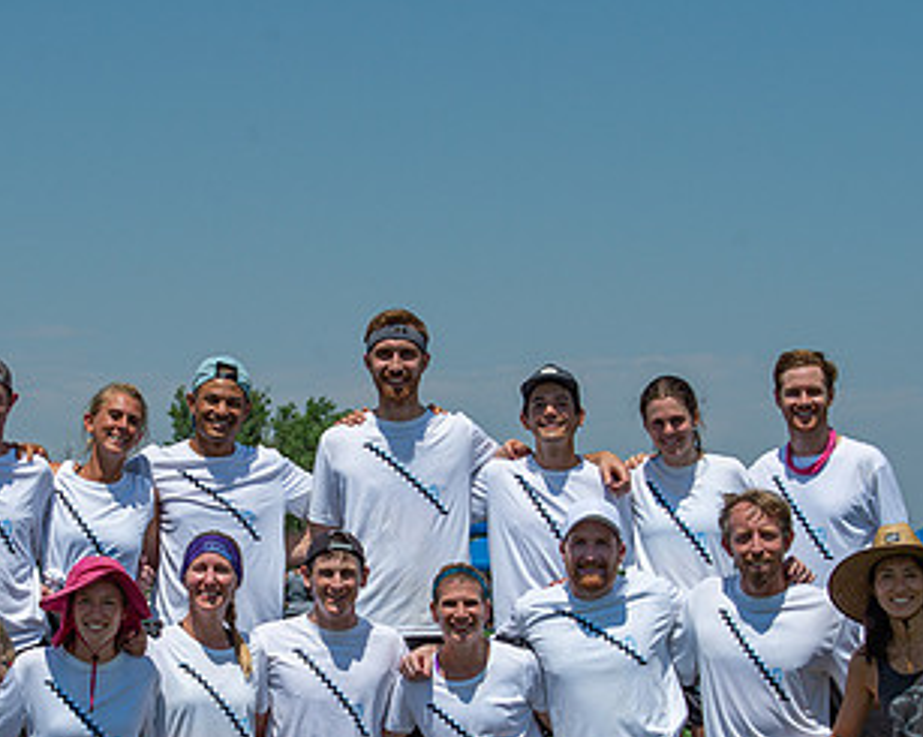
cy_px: 541
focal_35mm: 136
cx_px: 309
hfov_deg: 14.2
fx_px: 3712
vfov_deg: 11.3
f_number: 7.1
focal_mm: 70
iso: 200
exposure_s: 1/1600
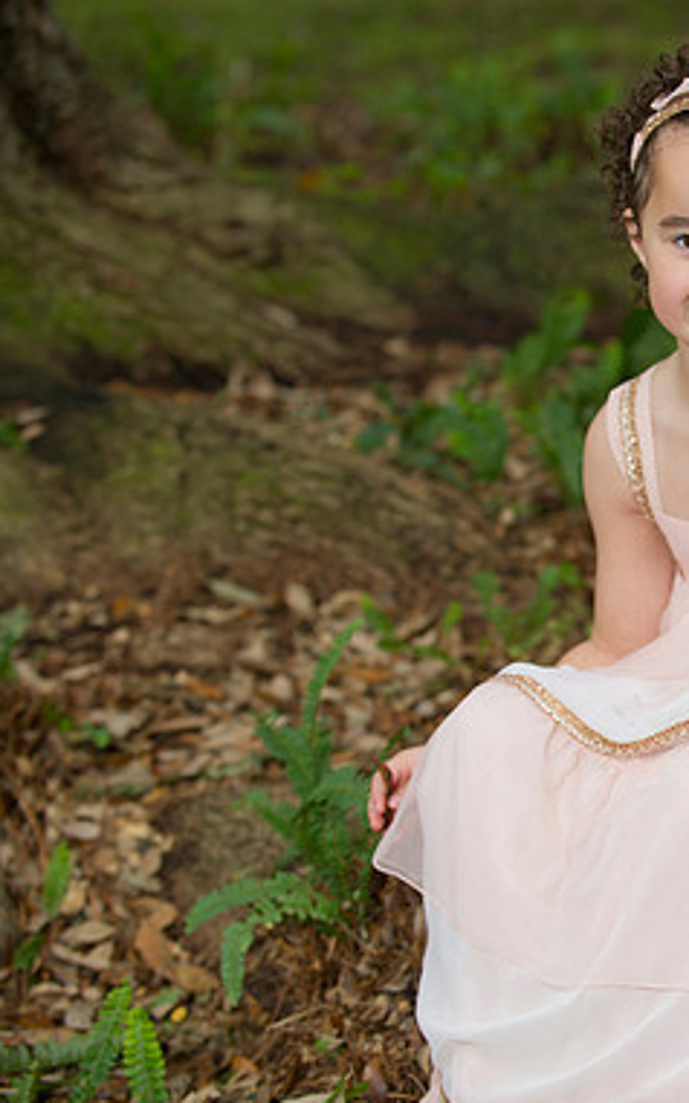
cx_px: 802
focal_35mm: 121
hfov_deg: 10.7
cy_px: 547
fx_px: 3637
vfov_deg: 17.2
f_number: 3.2
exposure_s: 1/250
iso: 320
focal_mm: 78
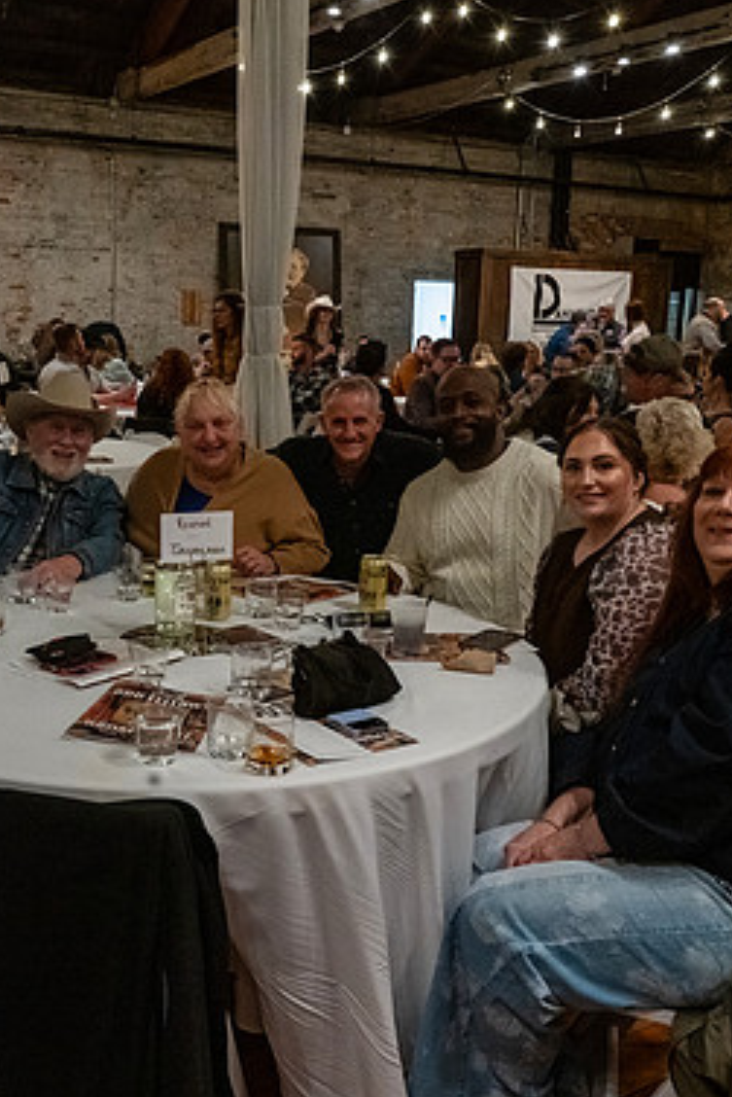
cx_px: 198
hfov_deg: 35.3
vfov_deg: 51.9
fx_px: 1127
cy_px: 544
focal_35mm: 37
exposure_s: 1/40
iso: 6400
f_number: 9
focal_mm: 24
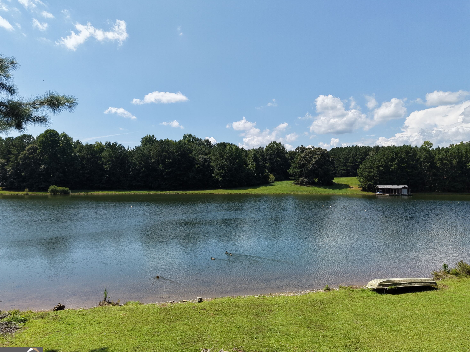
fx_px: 339
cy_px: 182
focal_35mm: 25
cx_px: 233
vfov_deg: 54.9
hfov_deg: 69.4
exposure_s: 1/6400
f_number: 1.8
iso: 260
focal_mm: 8.67
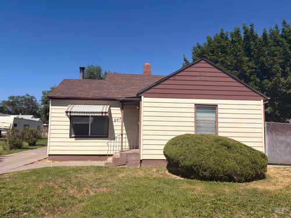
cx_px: 146
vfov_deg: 53.1
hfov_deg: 67.3
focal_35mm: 26
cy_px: 109
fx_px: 219
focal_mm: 5.96
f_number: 1.6
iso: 64
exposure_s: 1/7813
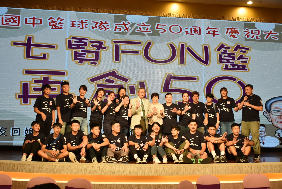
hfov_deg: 49.5
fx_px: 306
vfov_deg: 34.3
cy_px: 94
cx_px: 141
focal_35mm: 39
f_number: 4.5
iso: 400
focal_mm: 26
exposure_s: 1/80
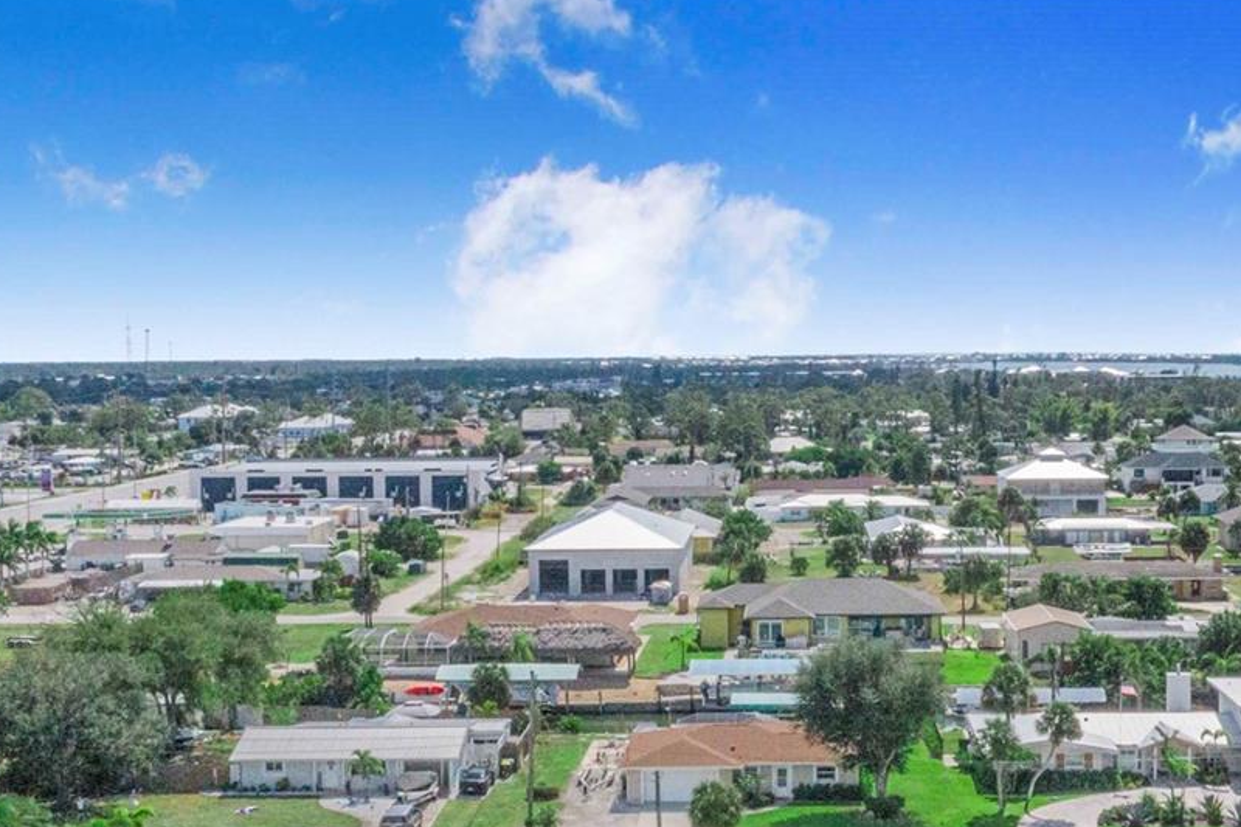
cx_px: 923
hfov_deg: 34.9
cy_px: 815
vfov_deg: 23.2
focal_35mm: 56
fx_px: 1930
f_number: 11
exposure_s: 1/3200
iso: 1600
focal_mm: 10.26
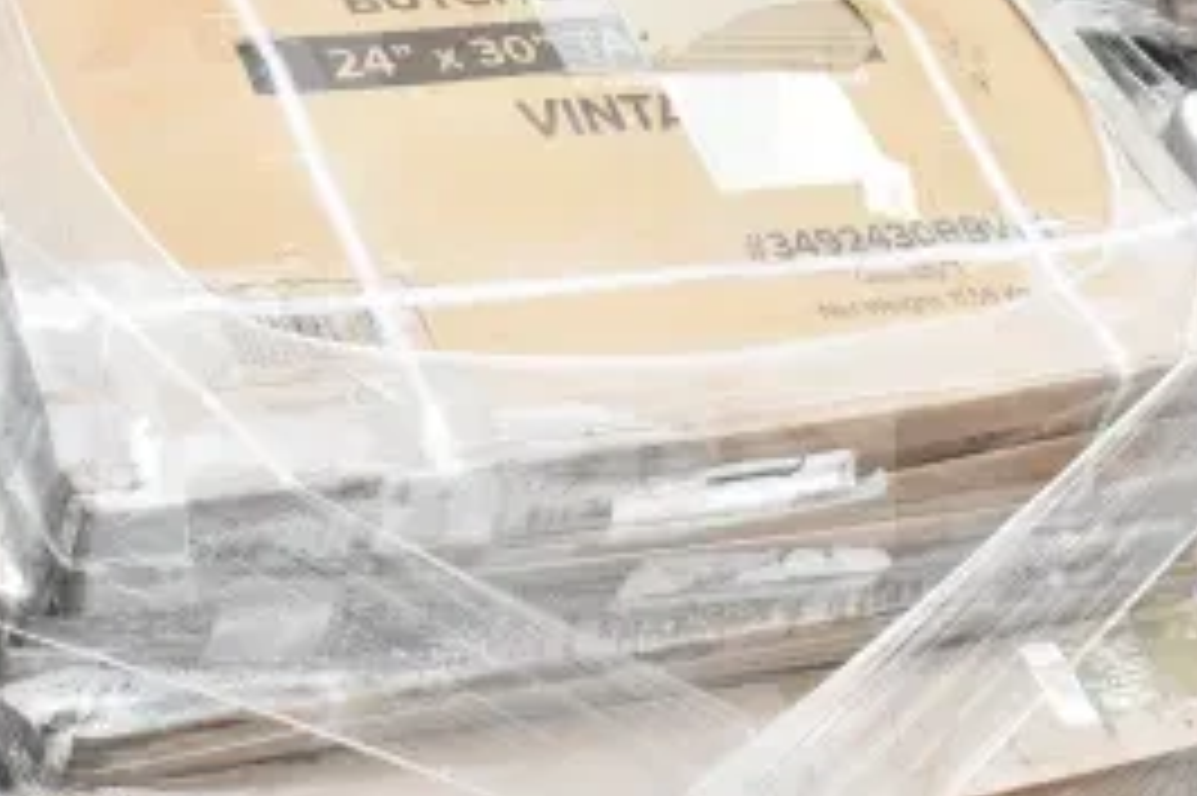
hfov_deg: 32.1
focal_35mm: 62
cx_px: 387
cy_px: 187
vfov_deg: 21.7
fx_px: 2060
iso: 1600
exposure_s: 1/400
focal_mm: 18
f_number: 10
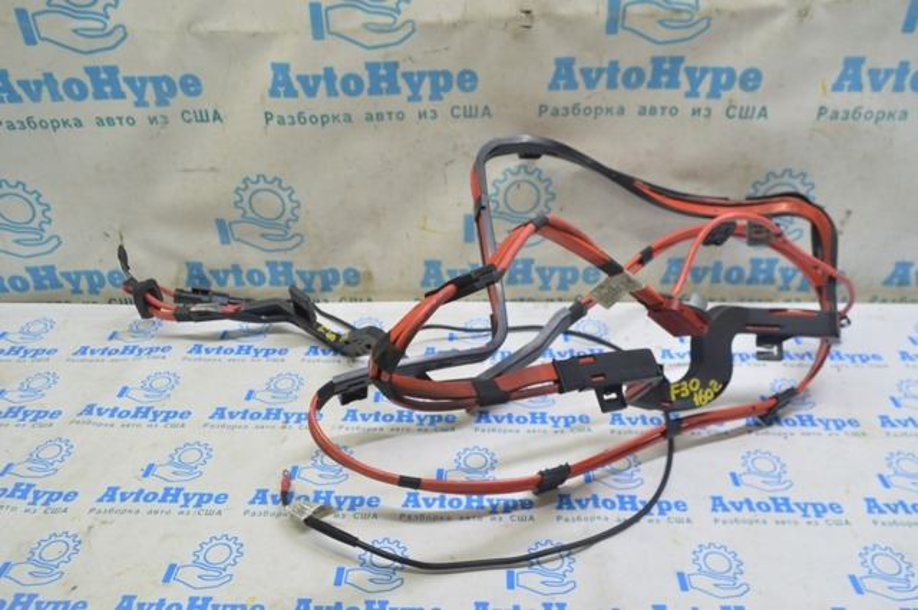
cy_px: 305
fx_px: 688
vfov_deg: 47.8
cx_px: 459
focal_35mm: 27
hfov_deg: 67.4
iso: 400
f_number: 5.6
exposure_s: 1/20
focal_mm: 18
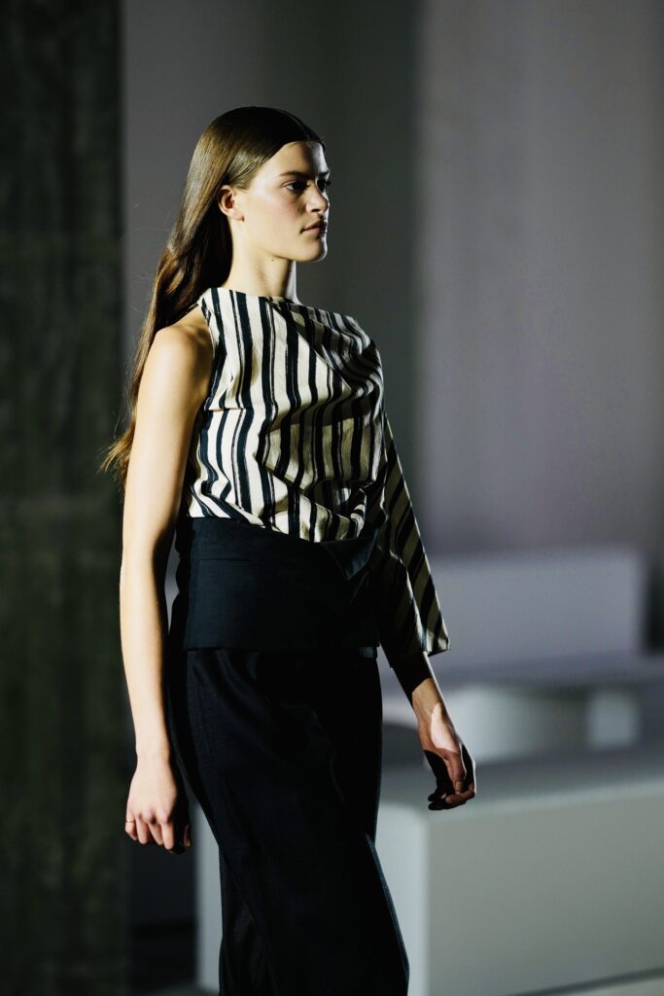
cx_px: 332
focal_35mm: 135
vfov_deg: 15.2
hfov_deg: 10.2
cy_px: 498
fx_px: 3733
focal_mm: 135
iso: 250
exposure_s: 1/800
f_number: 2
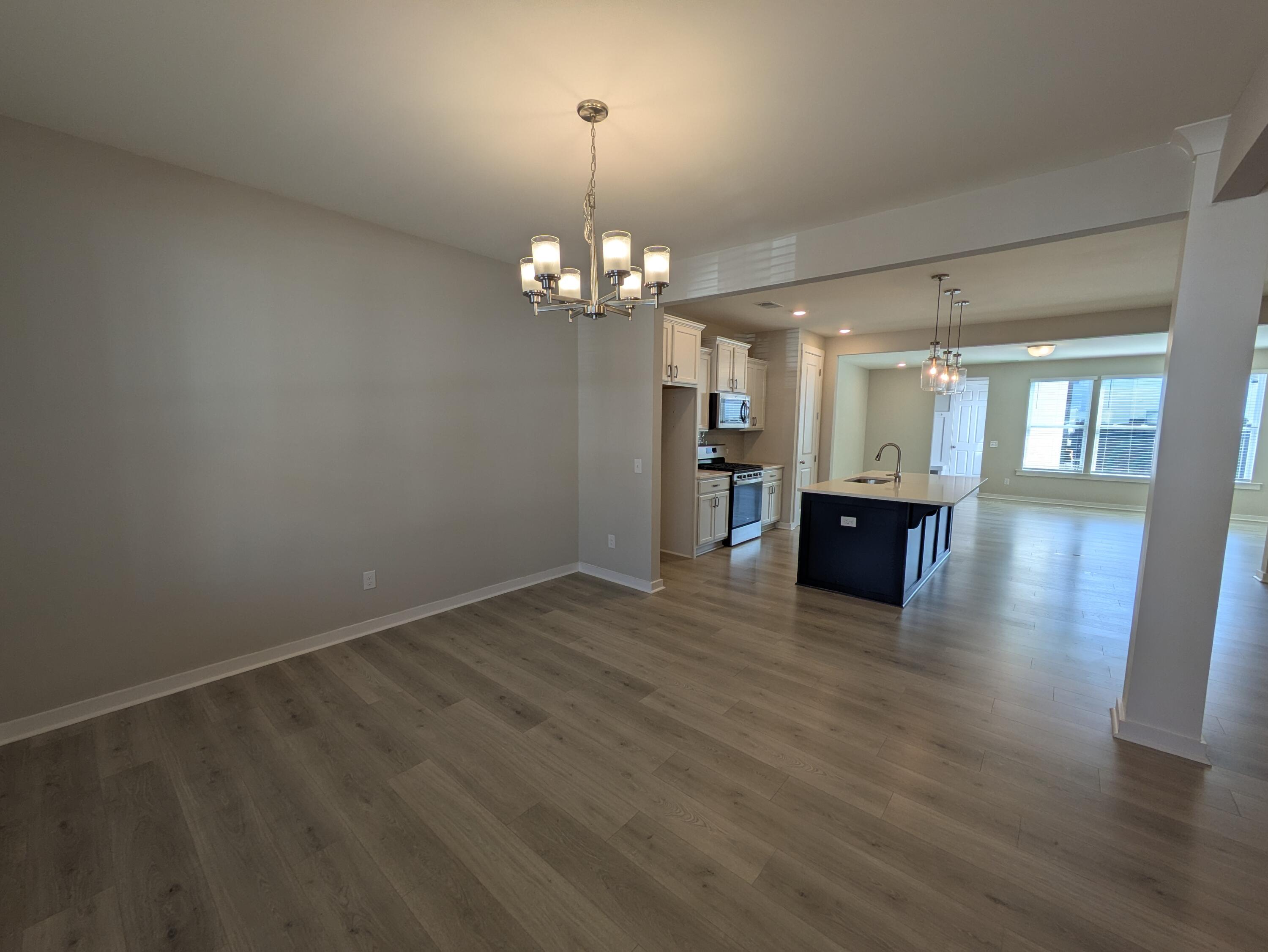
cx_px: 634
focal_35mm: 14
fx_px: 513
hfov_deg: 102.0
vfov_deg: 85.7
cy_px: 476
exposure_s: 1/217
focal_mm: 1.83
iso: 47
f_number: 2.2
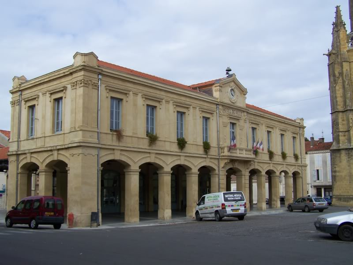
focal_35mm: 38
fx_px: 388
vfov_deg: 37.7
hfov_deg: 49.0
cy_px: 132
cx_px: 176
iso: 64
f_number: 4
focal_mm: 6.3
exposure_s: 1/400
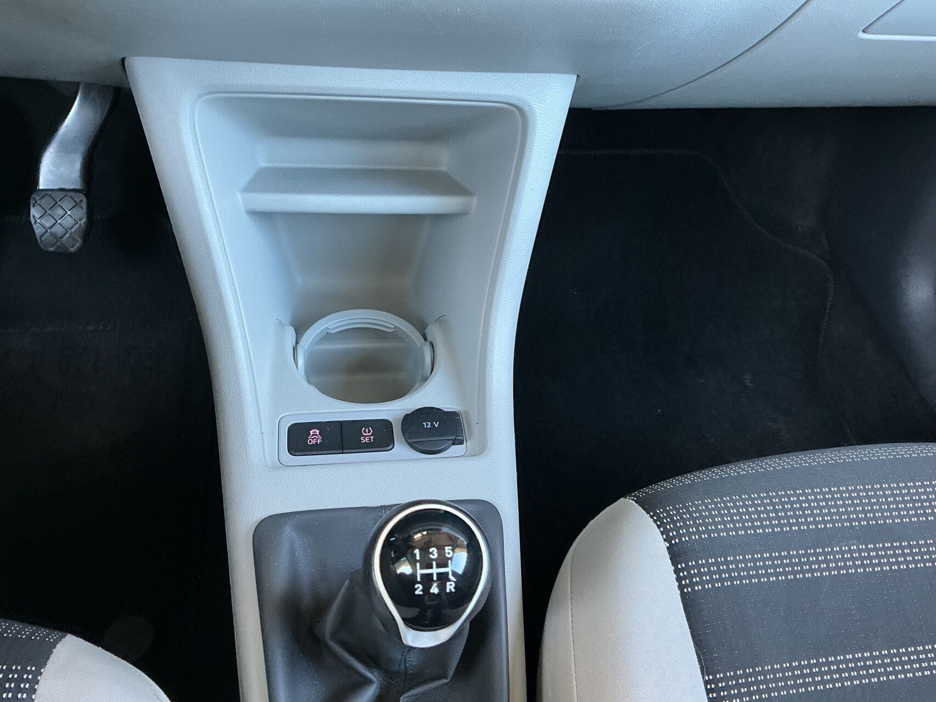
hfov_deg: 61.7
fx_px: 784
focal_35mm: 29
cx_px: 468
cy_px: 351
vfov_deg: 48.2
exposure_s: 1/60
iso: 250
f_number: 1.8
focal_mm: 3
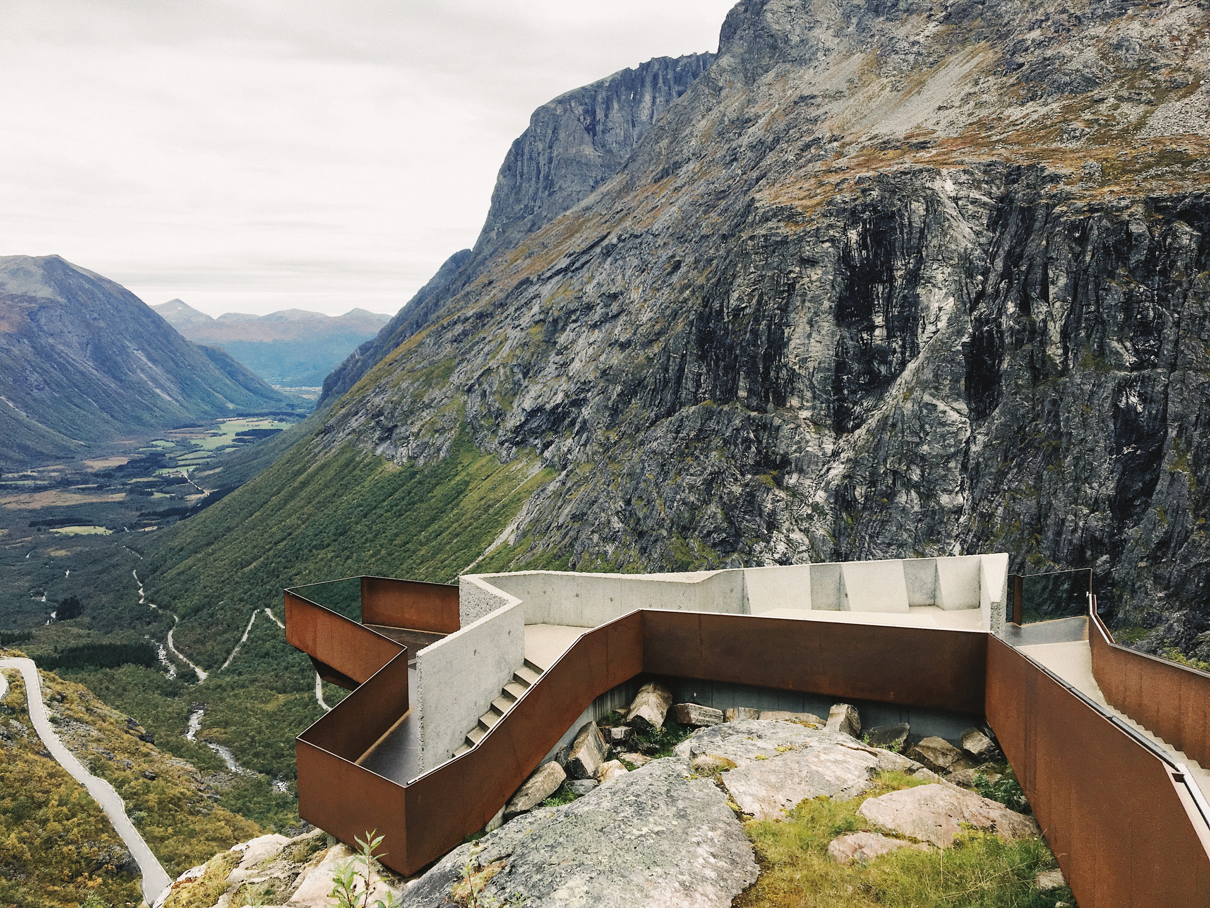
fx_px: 1014
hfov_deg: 61.7
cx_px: 605
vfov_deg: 48.2
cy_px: 454
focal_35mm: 29
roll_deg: -0.3
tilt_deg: -7.1
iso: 25
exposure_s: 1/382
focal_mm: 4.15
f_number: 2.2
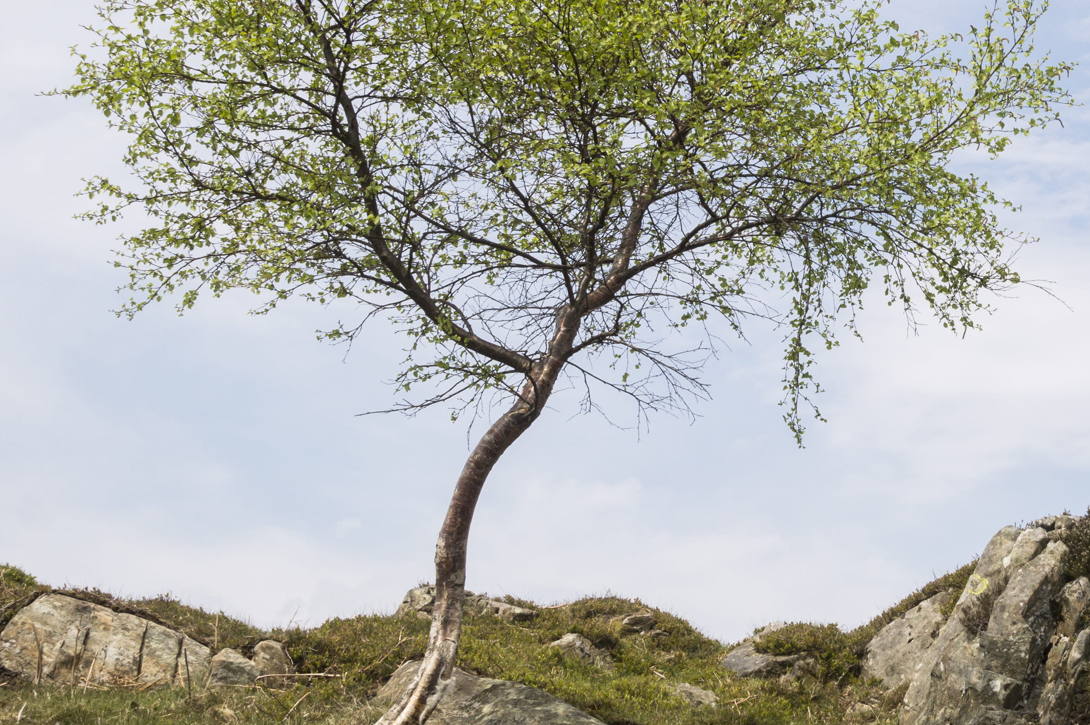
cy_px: 210
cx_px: 945
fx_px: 2269
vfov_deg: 18.1
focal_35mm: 75
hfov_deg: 26.3
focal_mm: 24
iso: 200
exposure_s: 1/320
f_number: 10
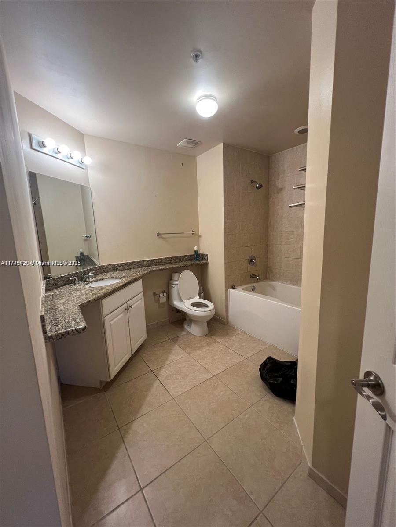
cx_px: 198
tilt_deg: -8.0
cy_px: 264
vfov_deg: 106.2
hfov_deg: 89.9
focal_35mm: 13
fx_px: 198
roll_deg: +1.7
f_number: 1.8
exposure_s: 1/60
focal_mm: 1.57
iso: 160
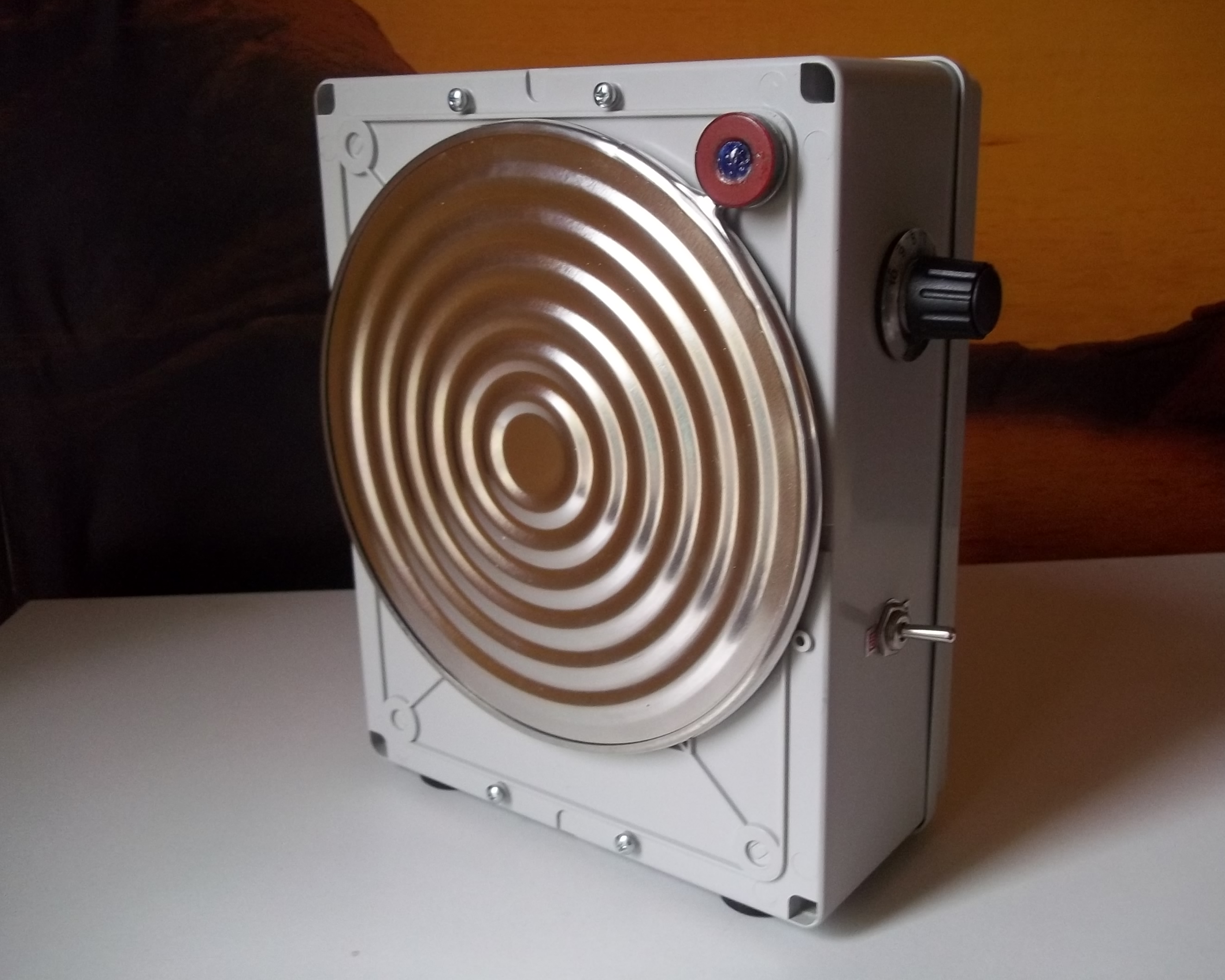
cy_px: 482
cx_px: 652
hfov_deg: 52.8
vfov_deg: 43.4
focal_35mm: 34
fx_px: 1233
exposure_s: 1/20
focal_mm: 5.7
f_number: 2.9
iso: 160
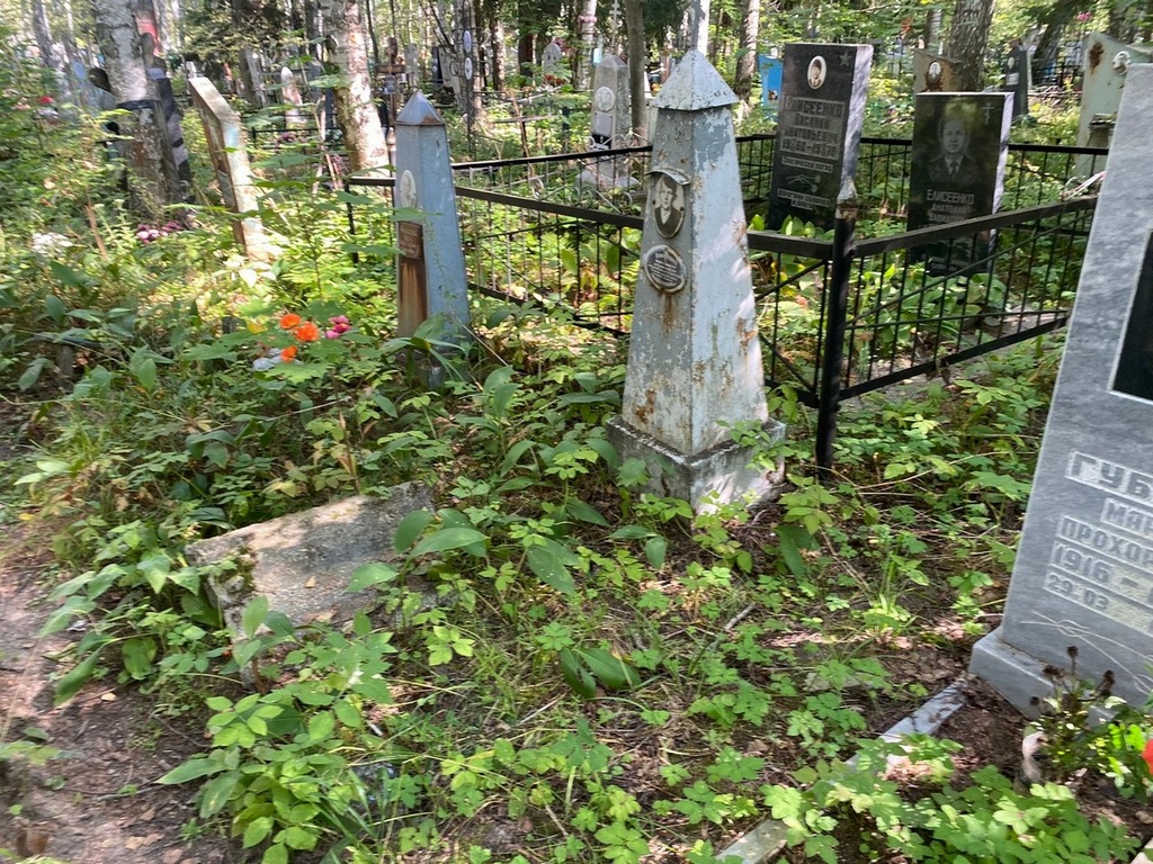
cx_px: 576
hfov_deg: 67.3
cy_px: 432
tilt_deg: -19.1
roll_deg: -1.3
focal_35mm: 26
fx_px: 866
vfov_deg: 53.1
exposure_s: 1/114
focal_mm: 4.25
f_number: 1.8
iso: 125
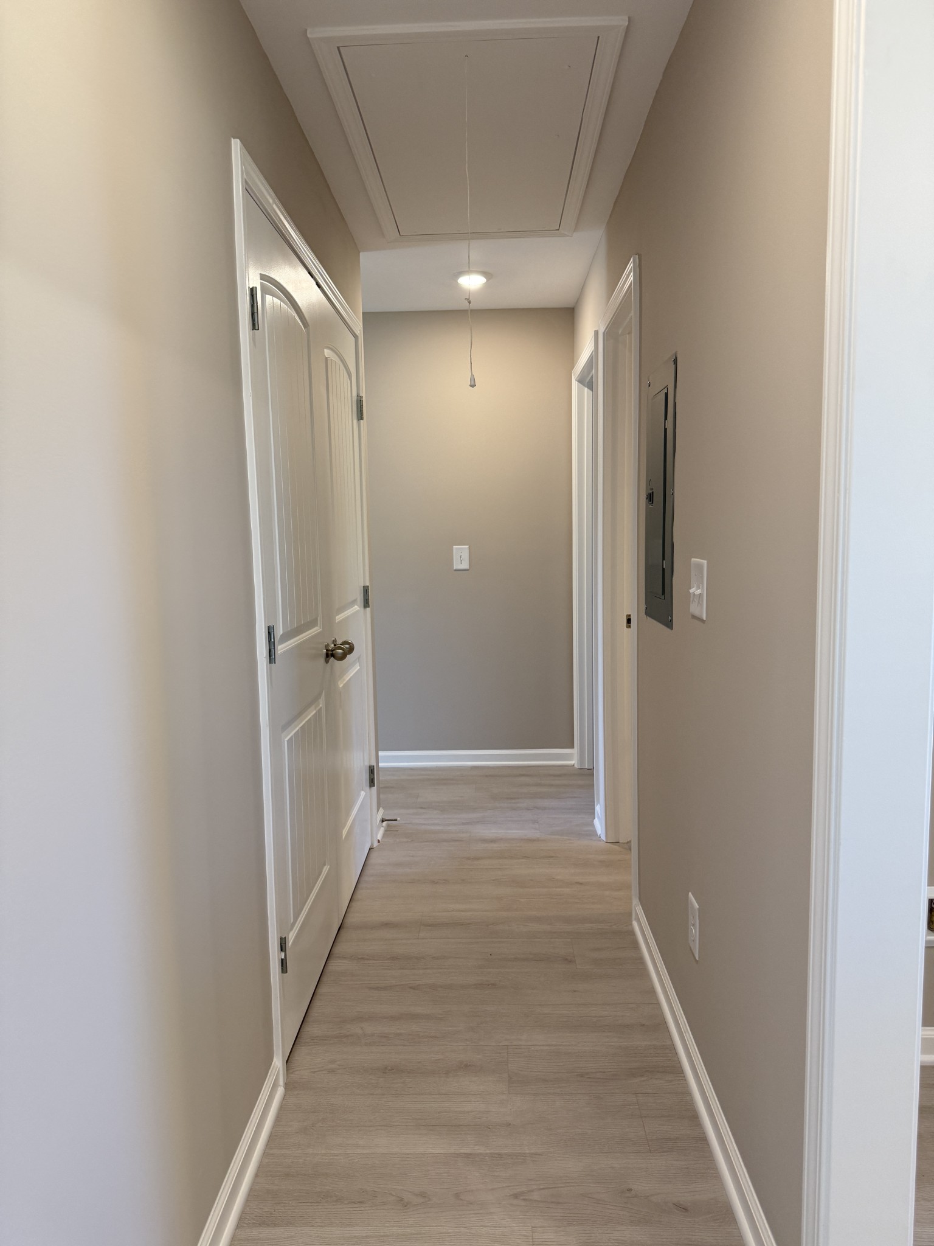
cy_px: 623
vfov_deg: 71.6
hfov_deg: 56.8
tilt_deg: -5.5
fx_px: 863
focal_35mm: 24
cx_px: 467
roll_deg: +1.1
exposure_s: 1/165
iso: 200
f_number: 1.78
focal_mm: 6.76
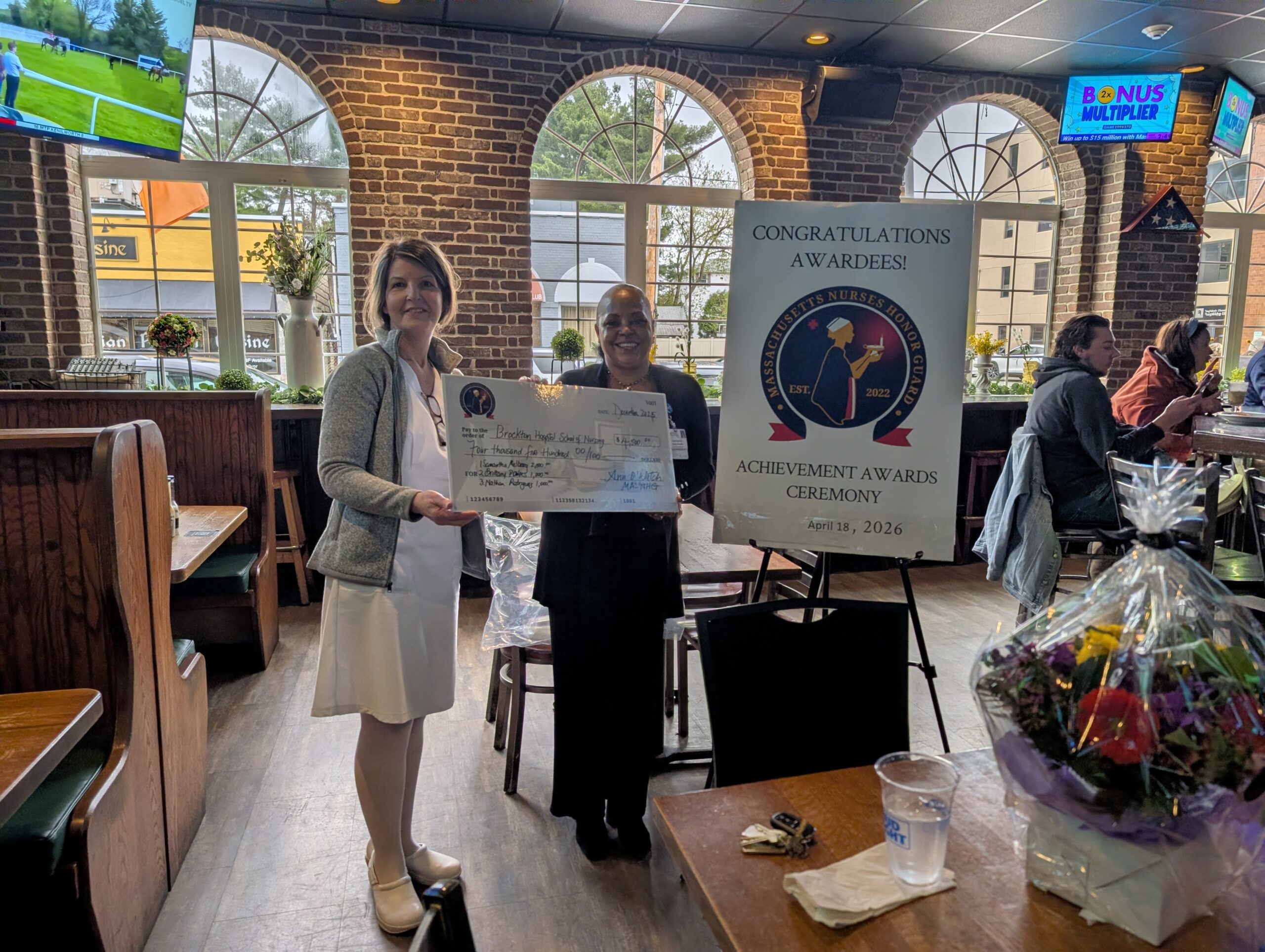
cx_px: 632
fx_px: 878
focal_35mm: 24
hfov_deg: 71.5
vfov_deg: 56.9
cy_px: 476
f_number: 1.68
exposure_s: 1/120
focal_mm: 6.9
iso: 19
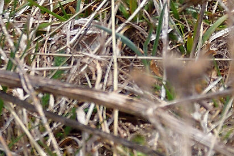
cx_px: -403
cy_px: -129
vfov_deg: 0.5
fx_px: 17003
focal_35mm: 2617
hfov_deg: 0.8
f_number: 7.1
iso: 500
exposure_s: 1/1000
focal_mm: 300
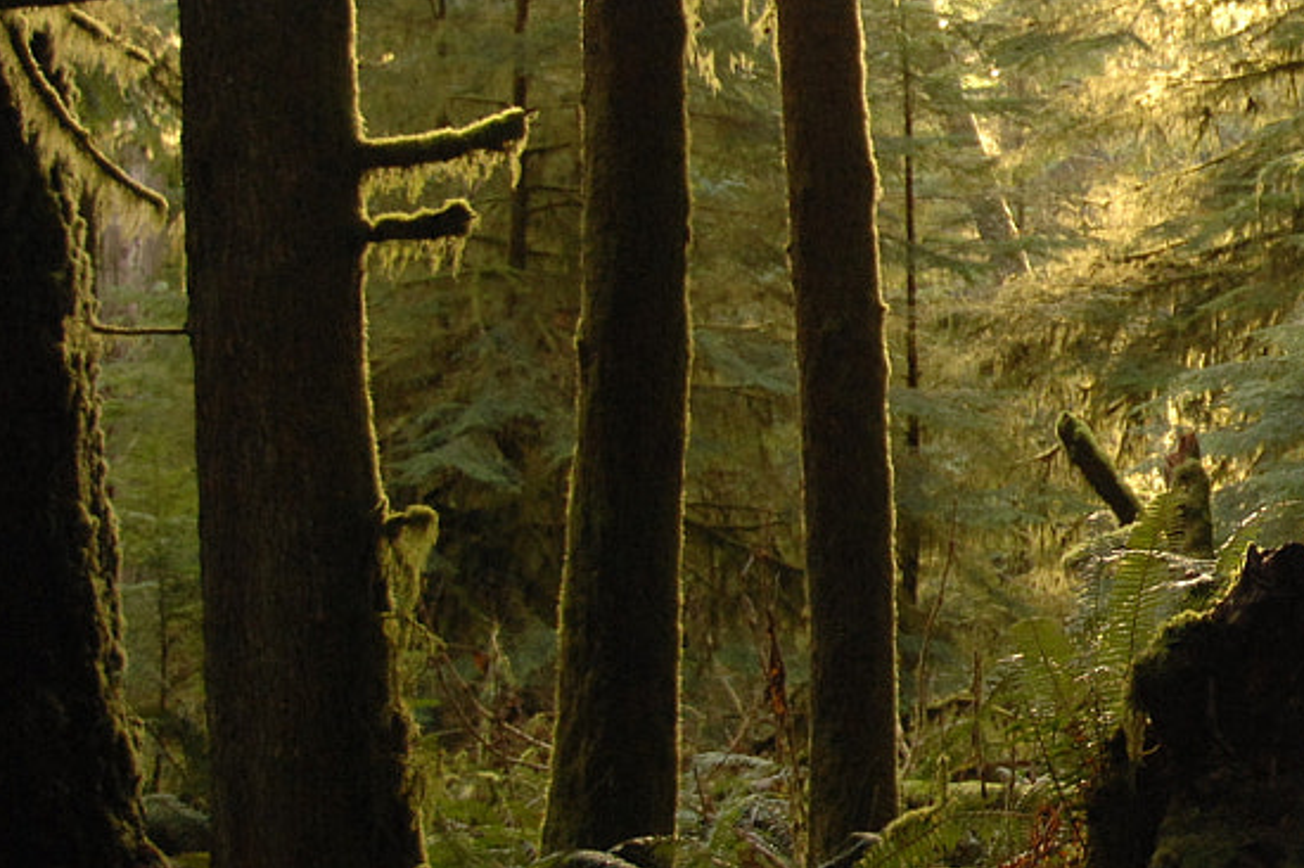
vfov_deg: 10.8
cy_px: 309
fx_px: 4578
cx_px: 1565
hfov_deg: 15.6
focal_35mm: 126
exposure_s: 1/40
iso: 400
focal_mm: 29
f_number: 4
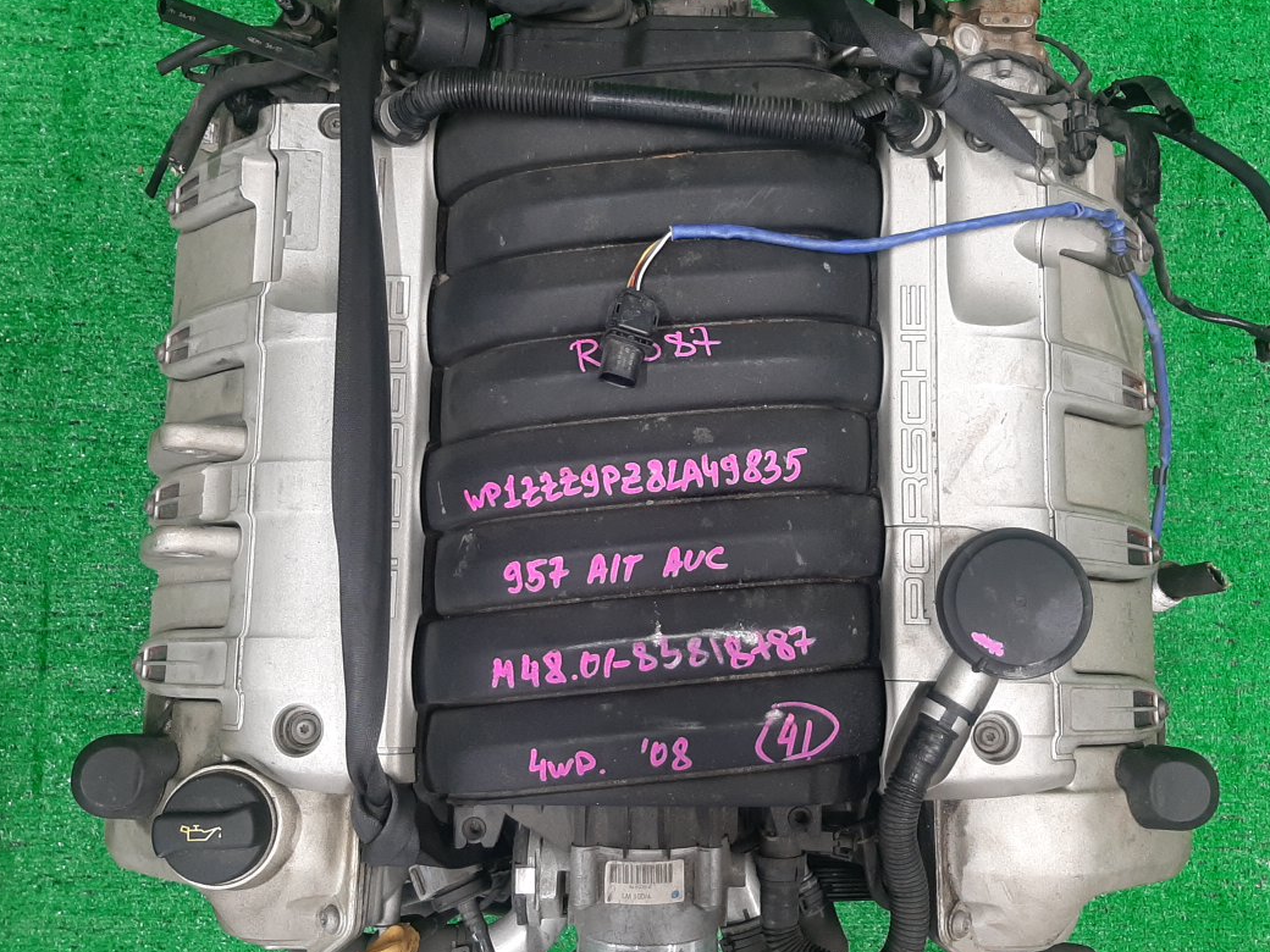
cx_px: 694
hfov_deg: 51.3
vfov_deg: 39.7
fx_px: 1321
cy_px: 486
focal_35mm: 36
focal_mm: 3.93
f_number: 1.7
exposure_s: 1/50
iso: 101
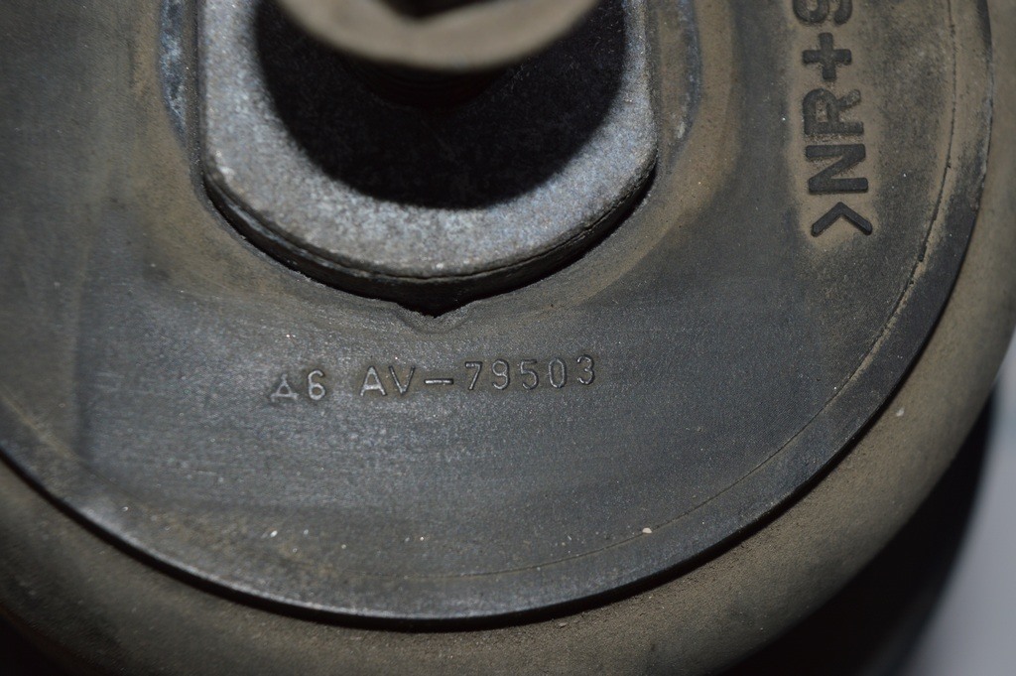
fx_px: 2326
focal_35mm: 82
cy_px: 338
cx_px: 508
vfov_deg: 16.5
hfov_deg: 24.6
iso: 100
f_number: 8
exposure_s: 1/60
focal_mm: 55
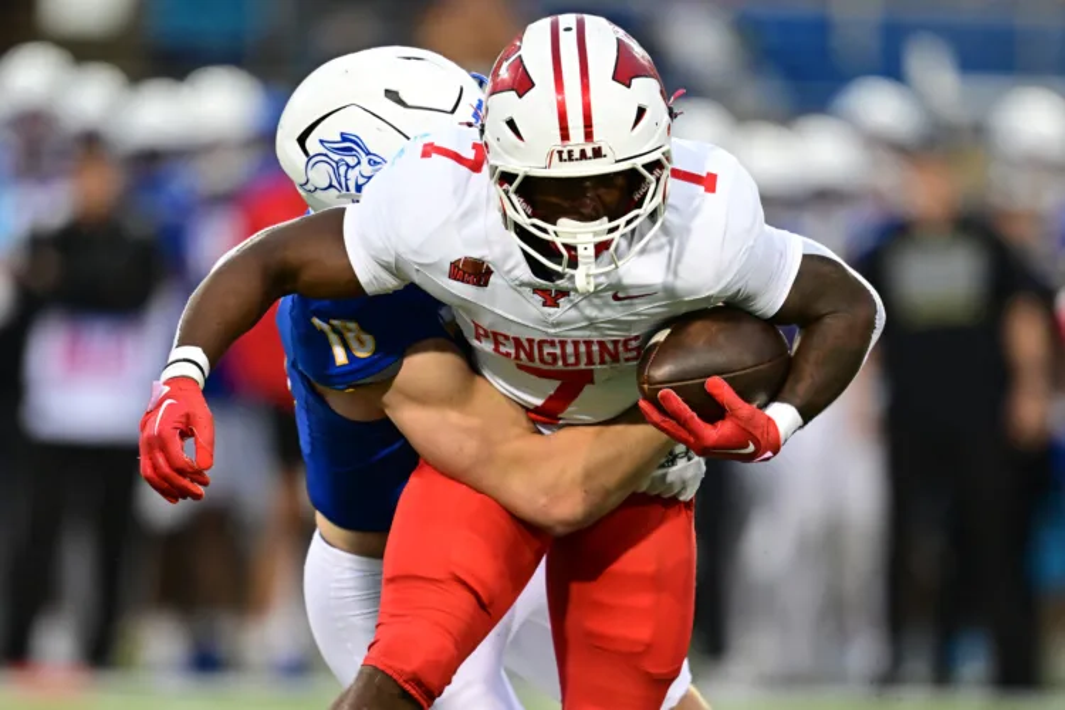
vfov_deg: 3.4
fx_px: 11832
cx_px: 532
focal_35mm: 400
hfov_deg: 5.2
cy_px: 355
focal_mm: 400
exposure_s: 1/1600
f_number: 3.2
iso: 4000
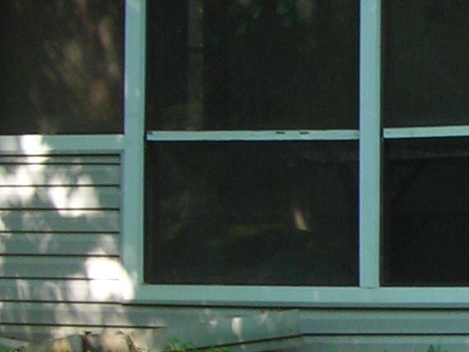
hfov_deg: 10.7
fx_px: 2344
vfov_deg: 8.6
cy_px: 40
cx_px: 844
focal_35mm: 173
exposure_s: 1/49.7
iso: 50
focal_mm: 6.3
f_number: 3.2
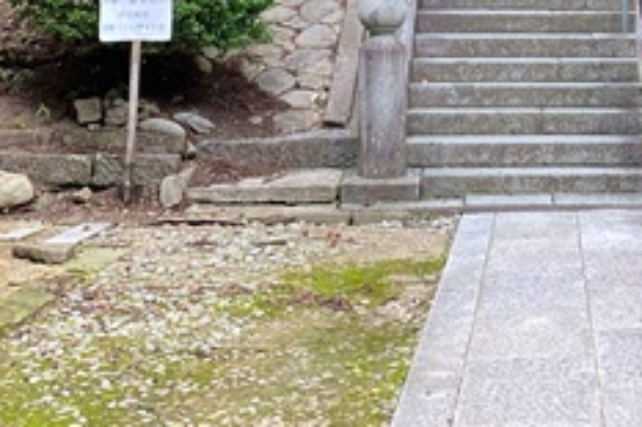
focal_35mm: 93
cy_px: -347
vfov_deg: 13.2
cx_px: 590
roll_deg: +0.0
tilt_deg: +9.9
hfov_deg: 21.4
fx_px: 1657
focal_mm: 4.25
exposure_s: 1/122
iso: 40
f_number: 1.8
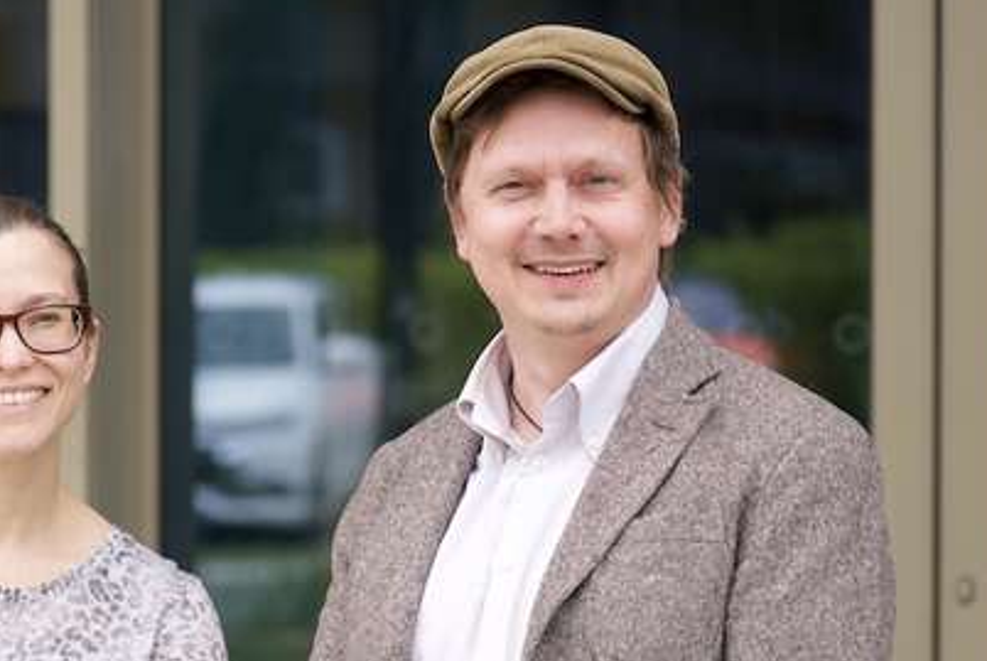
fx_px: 5023
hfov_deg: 11.2
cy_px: 469
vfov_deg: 7.5
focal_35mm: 183
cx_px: 263
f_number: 4
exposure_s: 1/500
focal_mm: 105
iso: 250
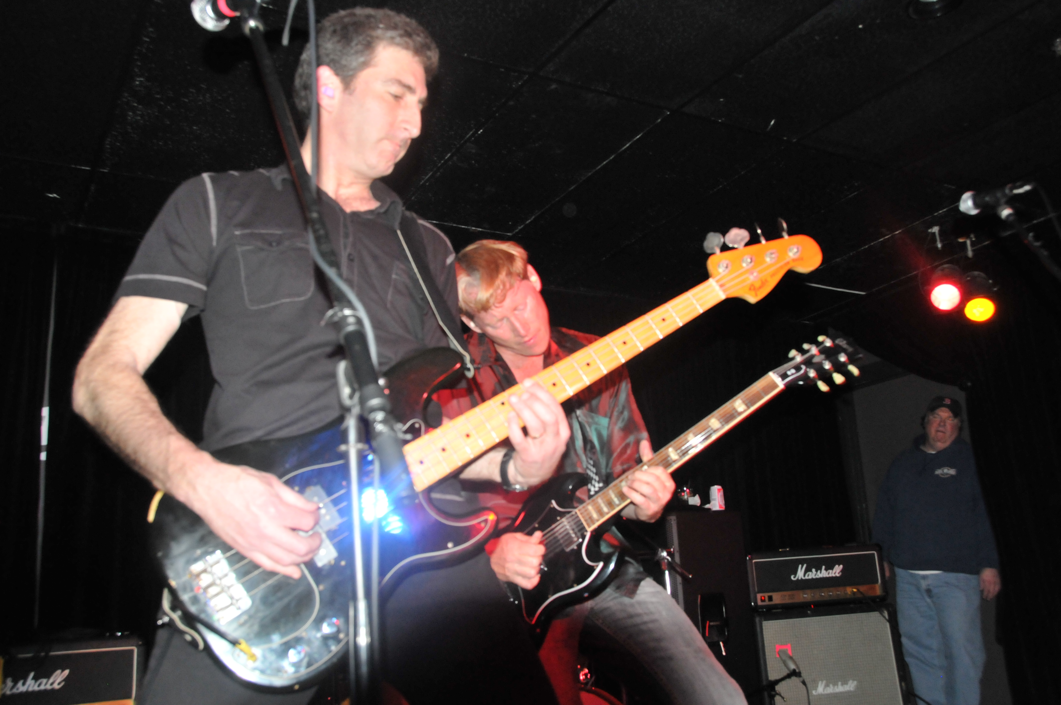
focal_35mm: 33
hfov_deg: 57.3
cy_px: 352
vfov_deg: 39.9
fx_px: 971
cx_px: 530
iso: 1600
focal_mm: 22
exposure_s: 1/60
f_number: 5.6
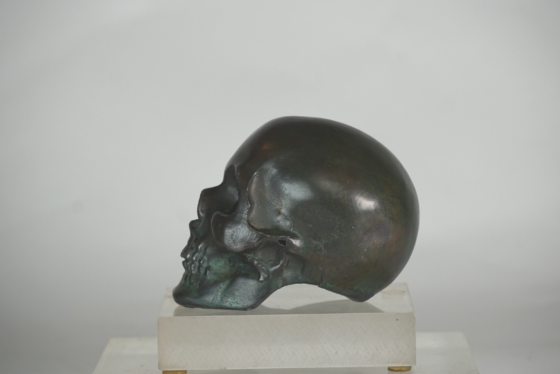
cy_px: 187
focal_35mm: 148
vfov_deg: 9.3
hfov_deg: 13.9
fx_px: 2304
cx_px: 280
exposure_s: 1/160
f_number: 5.6
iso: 320
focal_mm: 99
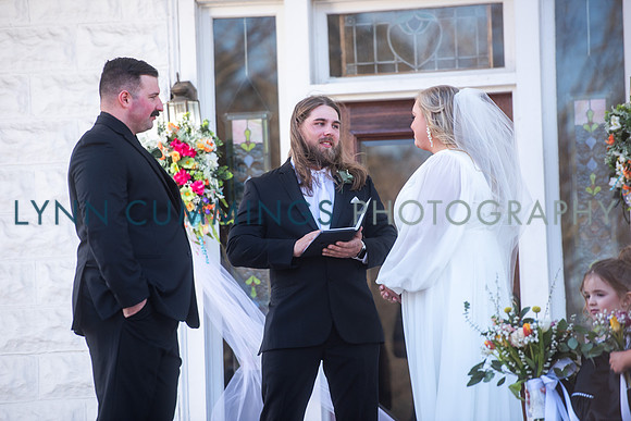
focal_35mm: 200
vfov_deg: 6.9
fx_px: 3506
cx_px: 316
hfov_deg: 10.3
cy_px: 210
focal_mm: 200
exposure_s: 1/400
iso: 100
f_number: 3.5
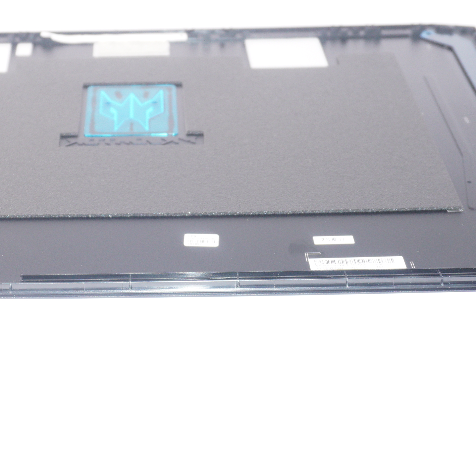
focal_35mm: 73
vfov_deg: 23.7
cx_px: 147
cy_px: 194
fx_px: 1134
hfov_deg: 23.6
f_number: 5.6
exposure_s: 1/160
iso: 500
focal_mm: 27
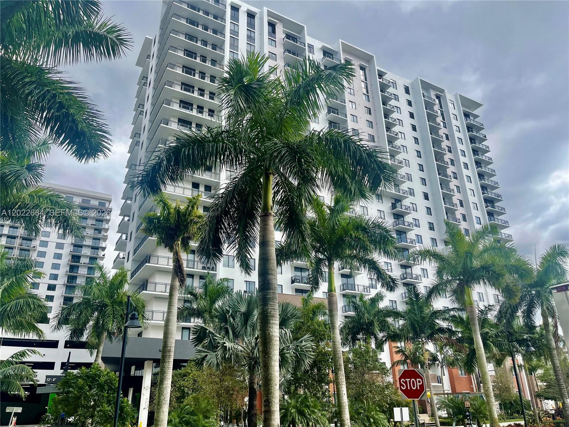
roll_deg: +0.8
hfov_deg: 69.4
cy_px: 214
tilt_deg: +23.7
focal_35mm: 25
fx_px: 411
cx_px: 284
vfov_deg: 54.9
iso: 32
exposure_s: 1/2012
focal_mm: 5.1
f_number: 1.6
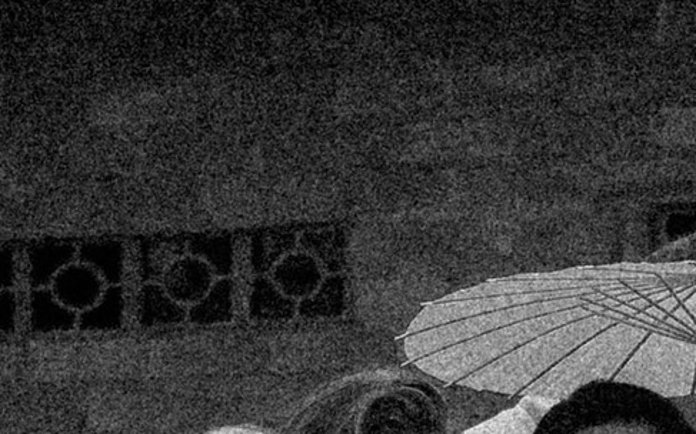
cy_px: 835
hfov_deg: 3.8
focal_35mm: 555
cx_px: 1070
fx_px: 10524
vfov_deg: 2.4
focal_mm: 46
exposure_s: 1/640
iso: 100
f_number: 4.5
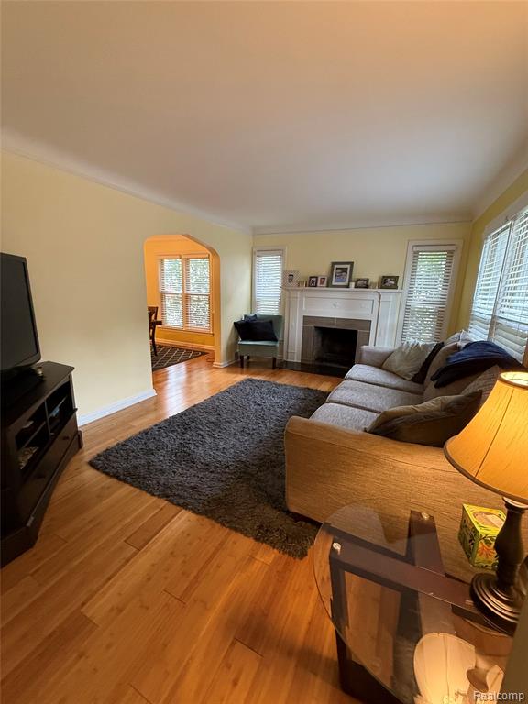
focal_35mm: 14
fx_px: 285
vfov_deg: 102.1
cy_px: 352
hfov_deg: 85.7
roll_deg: -2.4
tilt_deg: -12.1
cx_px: 264
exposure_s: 1/60
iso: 500
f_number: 2.2
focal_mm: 2.22
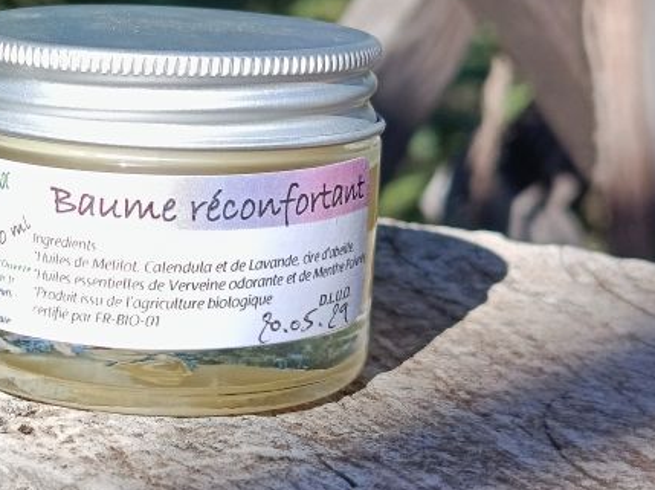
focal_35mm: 112
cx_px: 154
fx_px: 2117
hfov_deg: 17.5
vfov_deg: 13.2
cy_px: 224
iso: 51
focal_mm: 5.24
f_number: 1.7
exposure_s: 1/341
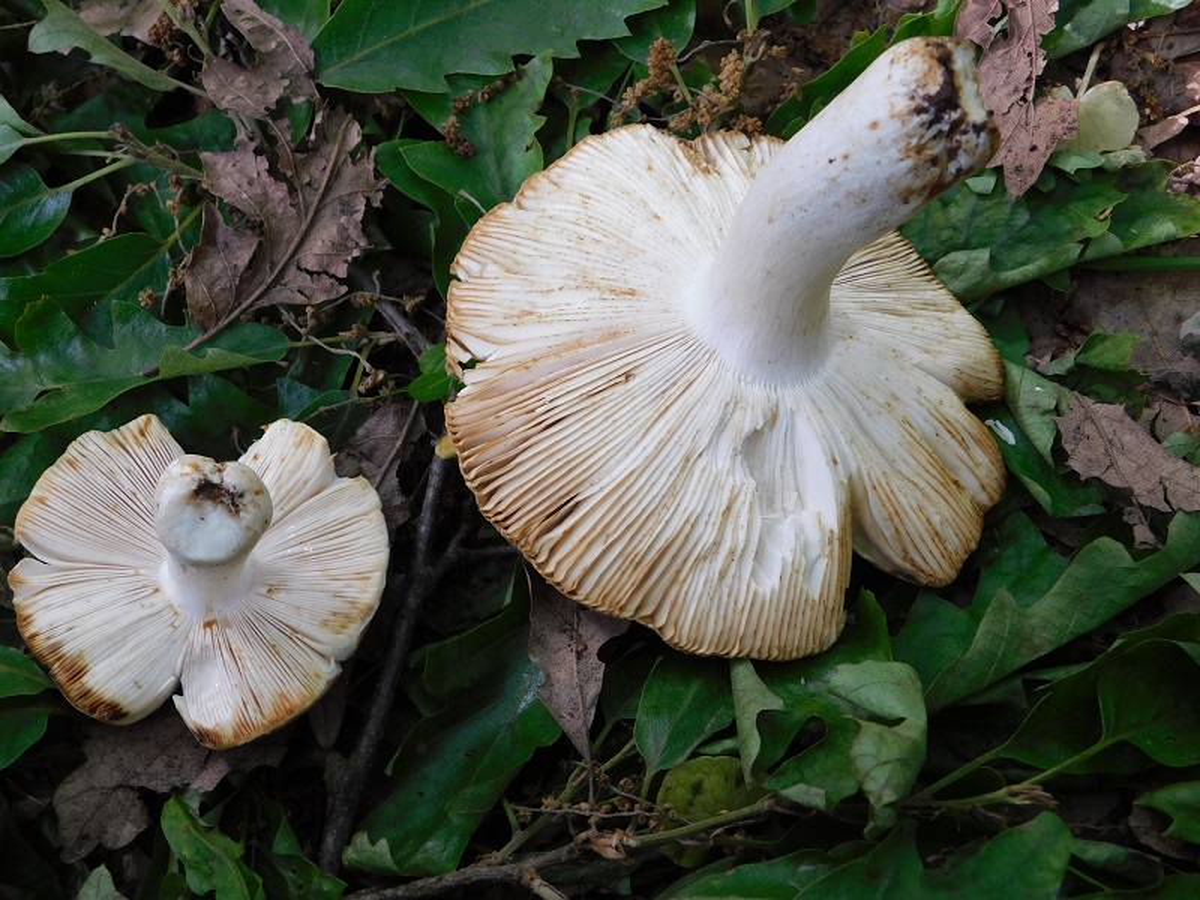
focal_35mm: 45
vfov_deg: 32.2
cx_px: 600
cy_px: 450
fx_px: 1560
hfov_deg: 42.1
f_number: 3.7
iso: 125
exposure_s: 1/50
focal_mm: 8
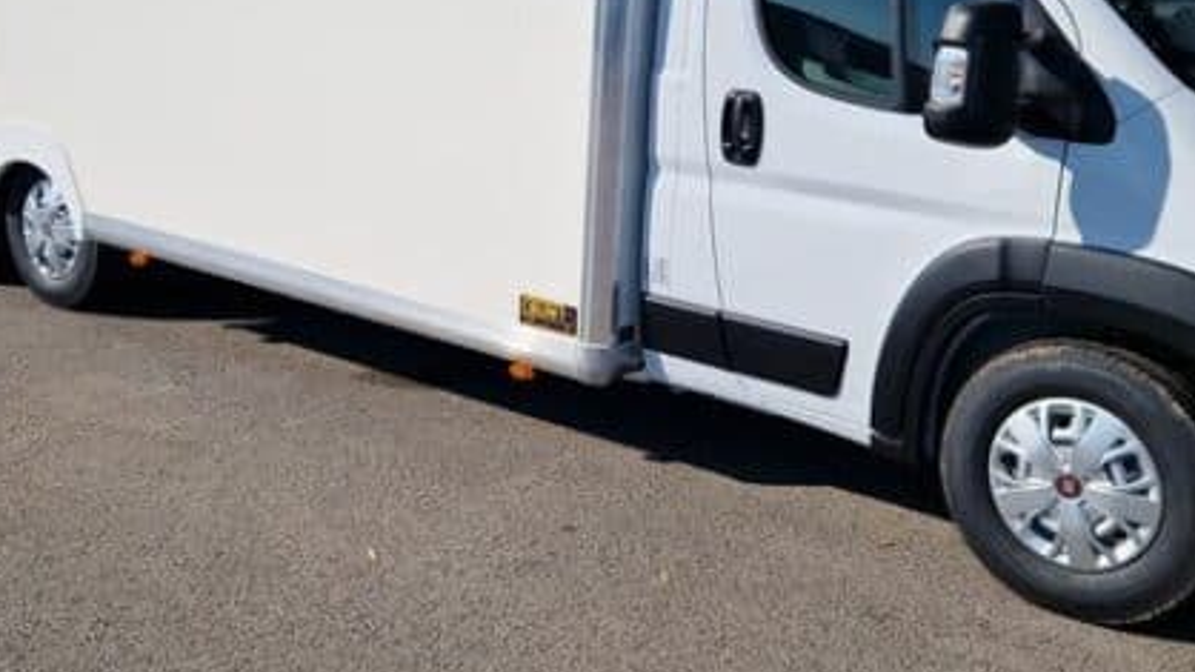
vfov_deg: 25.5
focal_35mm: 46
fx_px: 1457
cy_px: 143
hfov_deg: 44.6
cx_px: 577
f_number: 1.8
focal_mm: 5.4
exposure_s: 1/25641
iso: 50
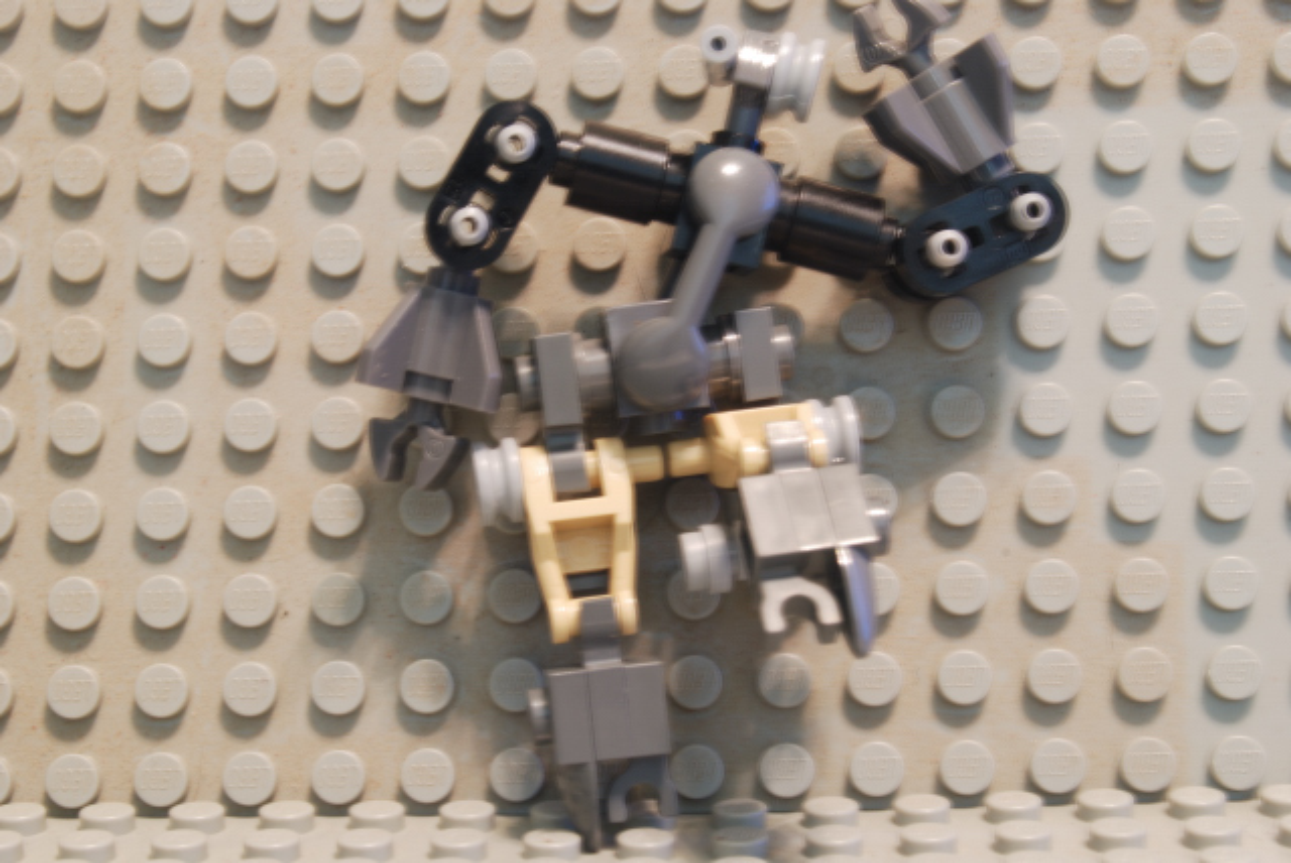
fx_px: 2961
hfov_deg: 24.6
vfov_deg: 16.6
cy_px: 432
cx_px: 646
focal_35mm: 82
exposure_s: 10
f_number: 18
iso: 100
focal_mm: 55
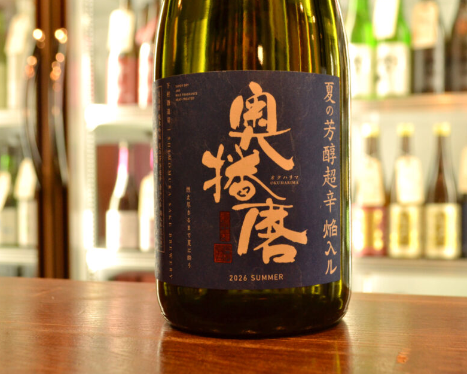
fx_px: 622
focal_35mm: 45
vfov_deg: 33.4
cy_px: 184
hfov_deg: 40.9
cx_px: 283
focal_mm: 26
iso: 1600
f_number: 5.6
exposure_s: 1/60
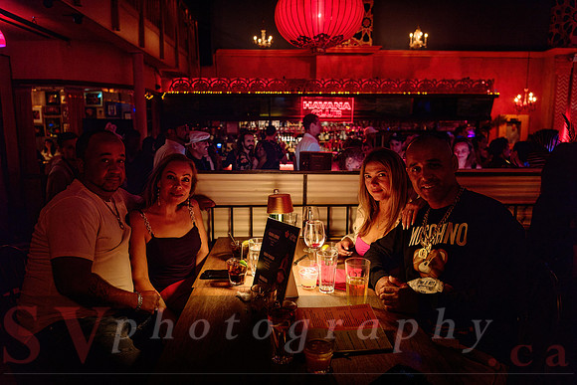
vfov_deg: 47.6
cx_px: 288
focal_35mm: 27
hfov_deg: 66.9
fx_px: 437
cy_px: 192
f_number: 2.8
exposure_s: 1/50
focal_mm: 27
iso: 800
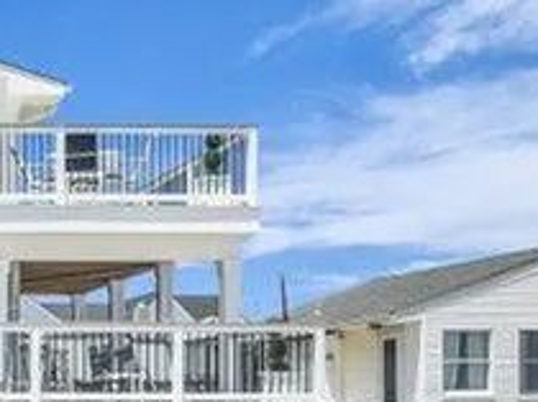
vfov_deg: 19.5
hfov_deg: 23.0
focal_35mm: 73
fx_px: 1133
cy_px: 408
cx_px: -208
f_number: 2.8
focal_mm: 12.29
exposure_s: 1/800
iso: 110
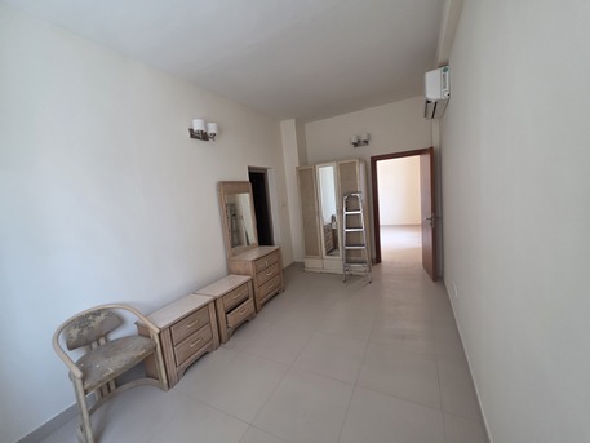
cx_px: 295
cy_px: 222
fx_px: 222
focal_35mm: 13
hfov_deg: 106.2
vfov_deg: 89.9
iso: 200
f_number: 1.9
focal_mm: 2.2
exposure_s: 1/100
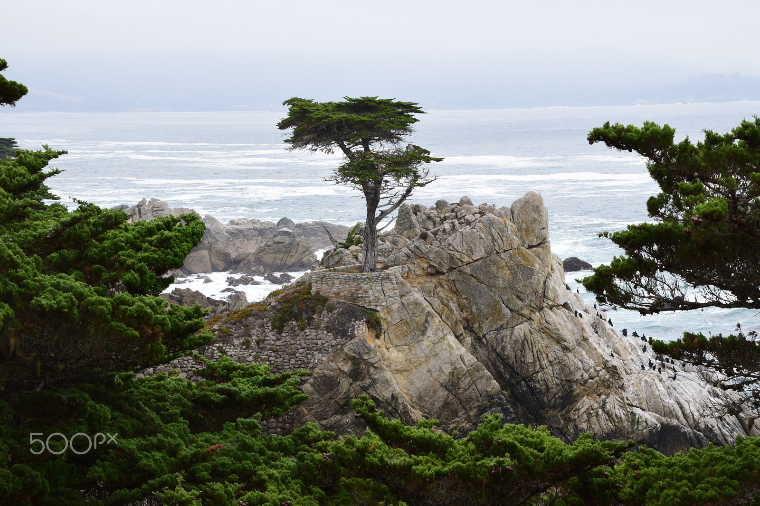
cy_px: 253
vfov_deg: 17.5
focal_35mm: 78
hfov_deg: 26.0
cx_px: 380
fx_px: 1646
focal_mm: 52
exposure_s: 1/250
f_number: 10
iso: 400
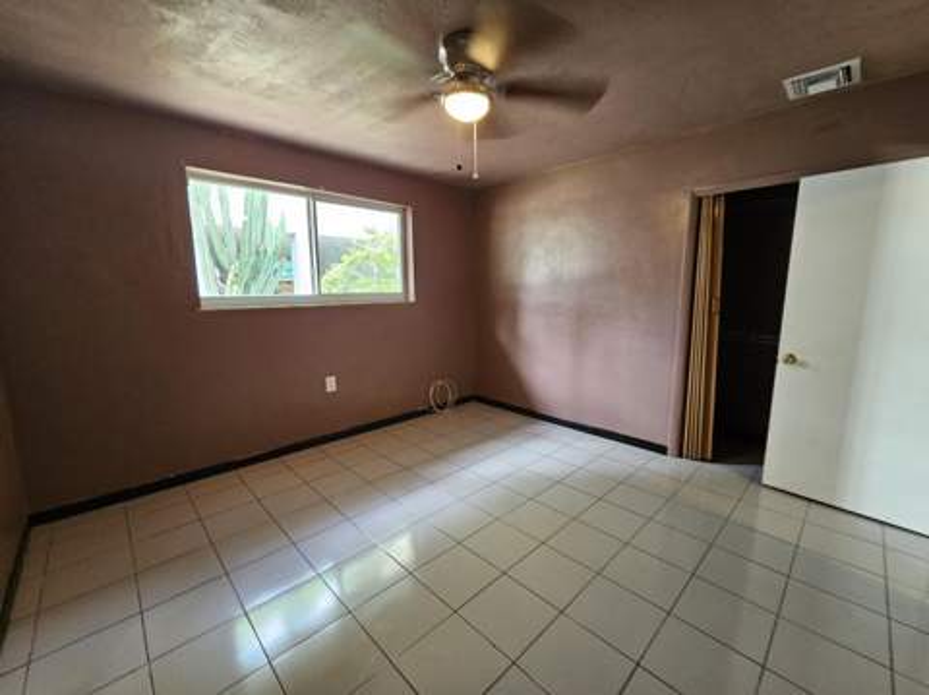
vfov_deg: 89.8
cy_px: 348
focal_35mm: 13
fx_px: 349
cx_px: 464
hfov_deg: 106.2
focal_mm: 2.2
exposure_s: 1/30
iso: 320
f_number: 2.2
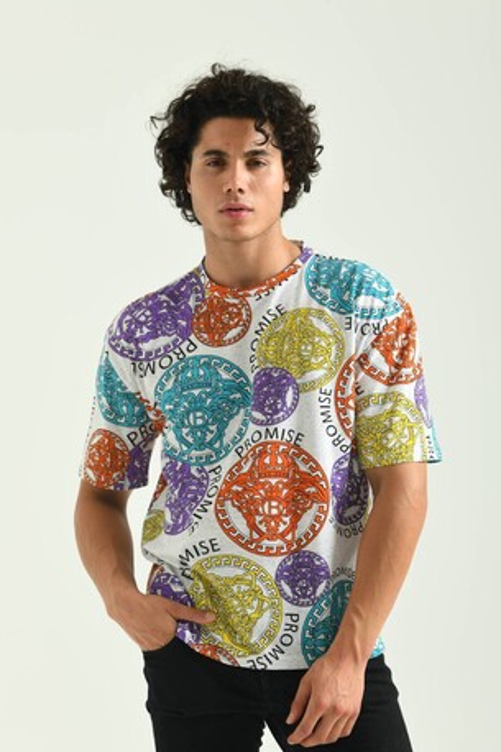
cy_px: 384
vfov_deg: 15.5
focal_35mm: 132
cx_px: 250
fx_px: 2757
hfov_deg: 10.4
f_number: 6.3
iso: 100
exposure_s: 1/160
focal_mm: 112
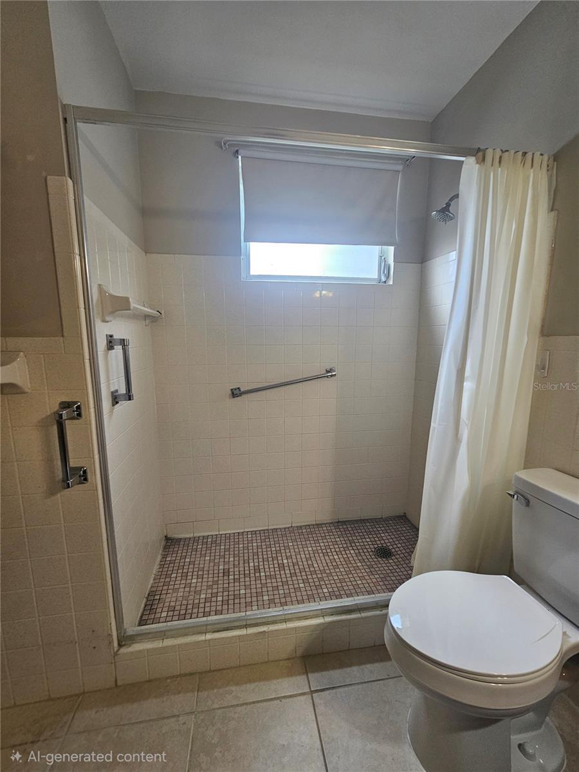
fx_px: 290
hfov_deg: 89.9
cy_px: 386
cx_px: 290
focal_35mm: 13
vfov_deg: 106.2
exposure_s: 1/60.2
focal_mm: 2.2
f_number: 2.2
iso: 125
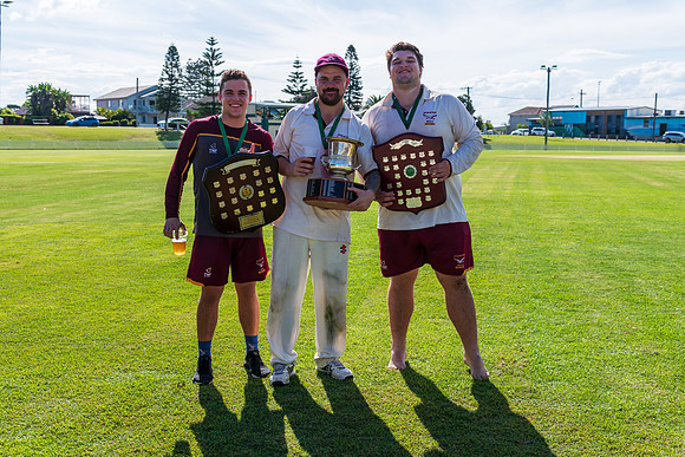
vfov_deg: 30.5
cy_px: 228
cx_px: 342
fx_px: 837
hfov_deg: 44.5
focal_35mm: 44
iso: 200
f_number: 6.3
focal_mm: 44
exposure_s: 1/1000
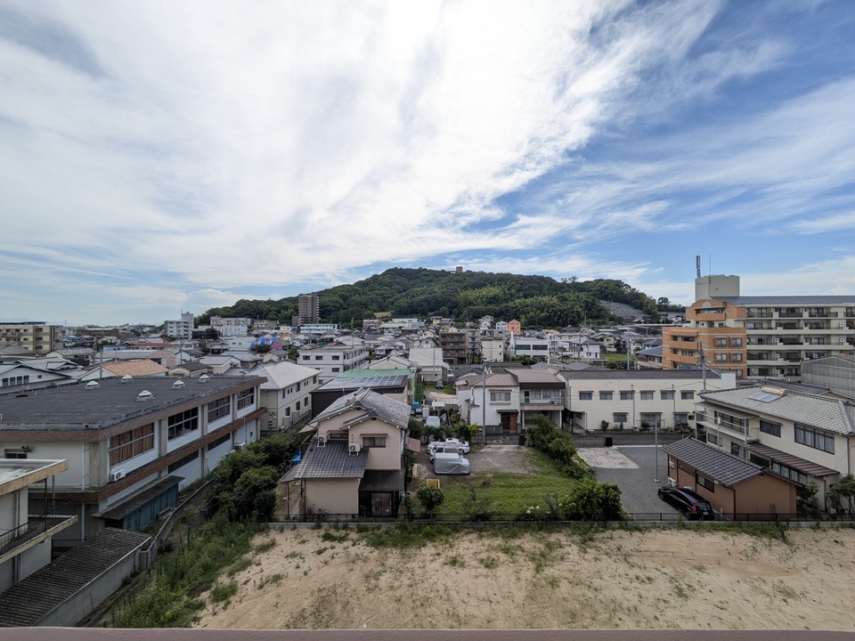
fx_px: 346
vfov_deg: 85.7
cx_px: 428
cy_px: 320
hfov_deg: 102.1
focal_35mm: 14
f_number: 2.2
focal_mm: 1.83
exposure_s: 1/1631
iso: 50
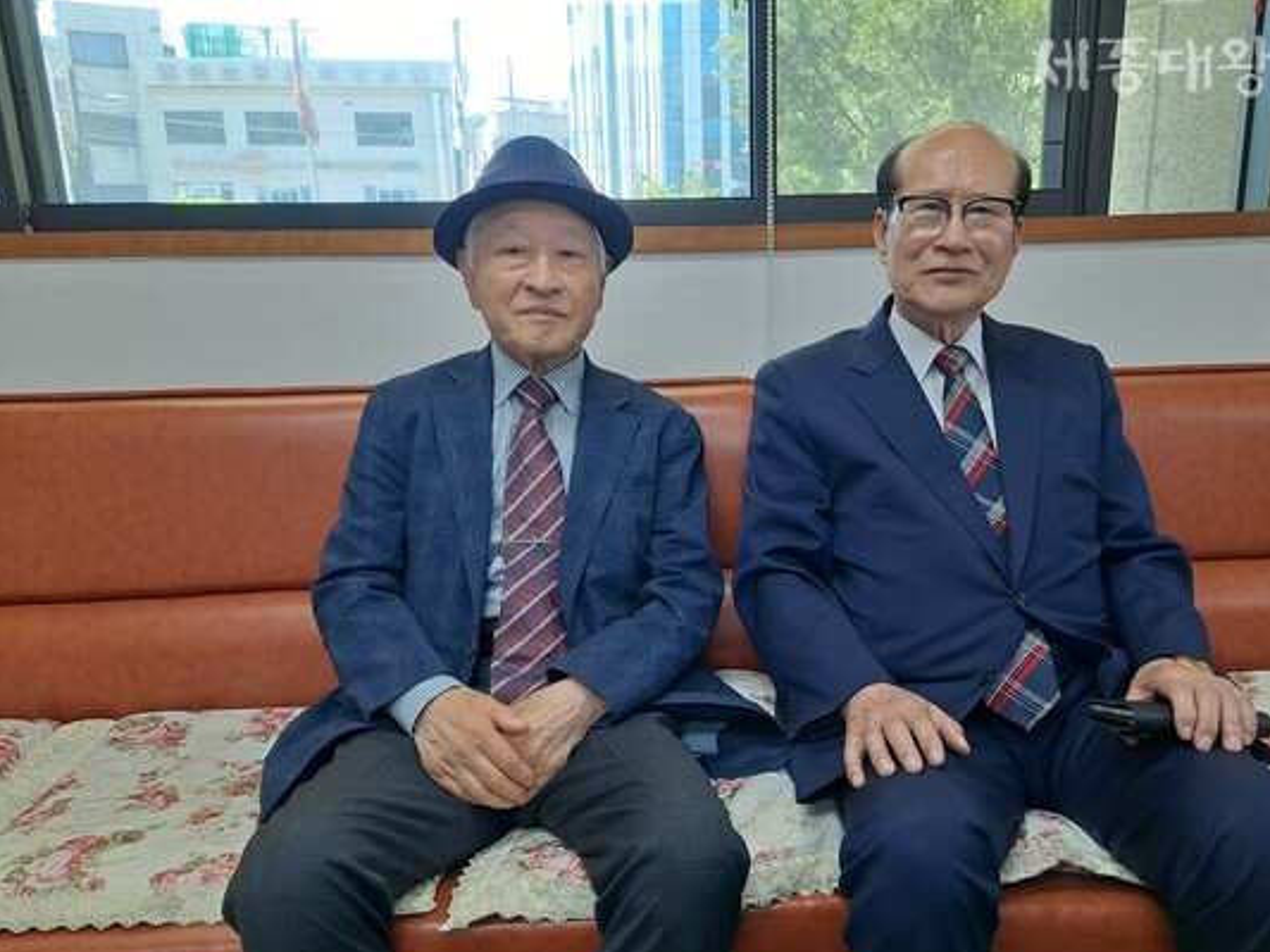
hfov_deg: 65.1
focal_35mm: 27
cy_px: 533
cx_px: 710
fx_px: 991
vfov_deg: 51.3
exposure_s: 1/60
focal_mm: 5.23
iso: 40
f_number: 1.8
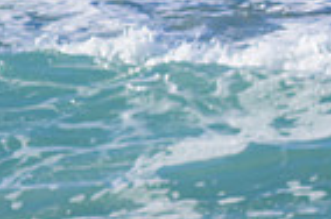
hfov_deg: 0.6
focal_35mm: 3375
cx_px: 618
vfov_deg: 0.4
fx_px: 30962
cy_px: -197
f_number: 11
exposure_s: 1/2000
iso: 1000
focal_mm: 800
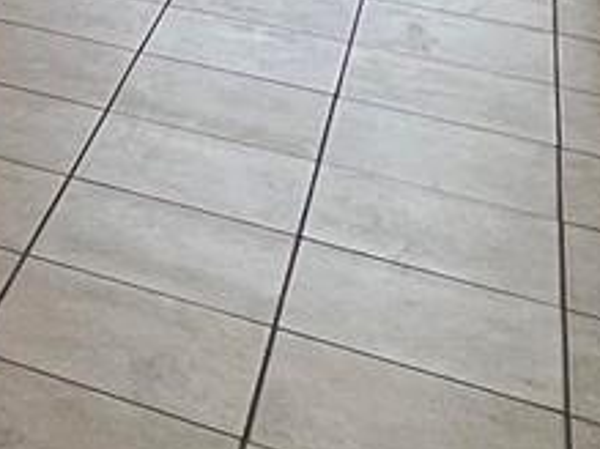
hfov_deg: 14.2
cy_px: -564
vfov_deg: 12.7
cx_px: -827
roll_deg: -0.3
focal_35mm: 95
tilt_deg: -3.4
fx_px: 1646
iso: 80
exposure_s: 1/120
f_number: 1.8
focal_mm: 1.57
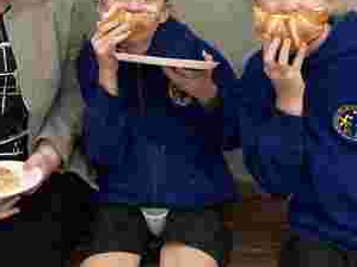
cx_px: 128
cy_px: 41
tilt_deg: -14.5
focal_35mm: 60
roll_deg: +0.0
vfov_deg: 23.9
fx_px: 619
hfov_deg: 32.0
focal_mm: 3.99
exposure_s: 1/25
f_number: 1.8
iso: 320
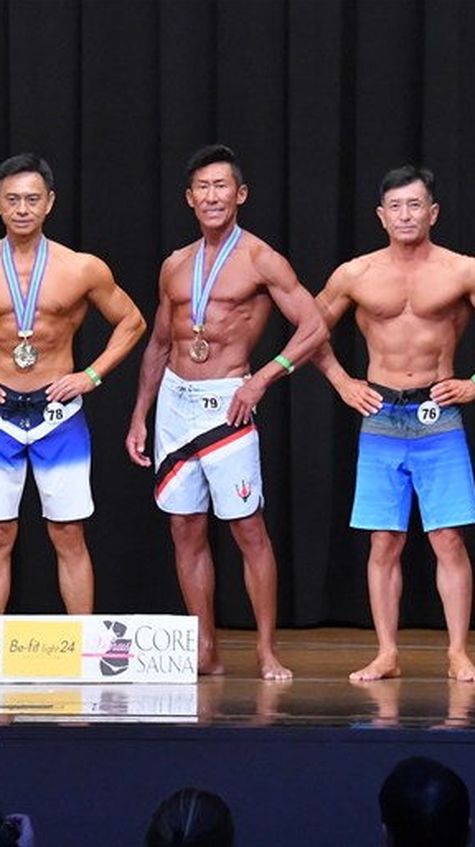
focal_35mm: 266
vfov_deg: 8.1
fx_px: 5965
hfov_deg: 4.6
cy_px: 423
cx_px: 50
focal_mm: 112
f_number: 5.6
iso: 8000
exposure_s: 1/400
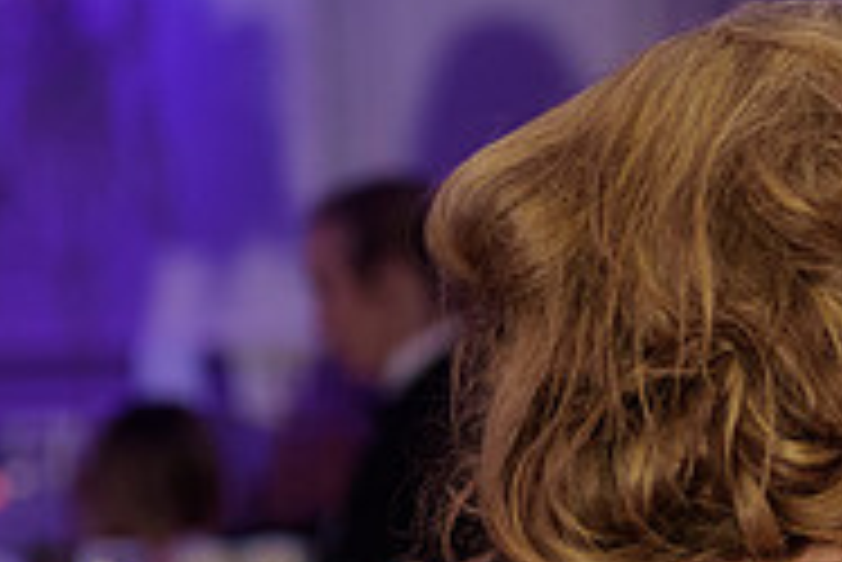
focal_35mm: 205
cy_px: 416
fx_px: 4798
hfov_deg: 9.8
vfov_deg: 6.7
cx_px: 1189
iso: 1600
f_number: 3.2
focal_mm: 66
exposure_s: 1/125
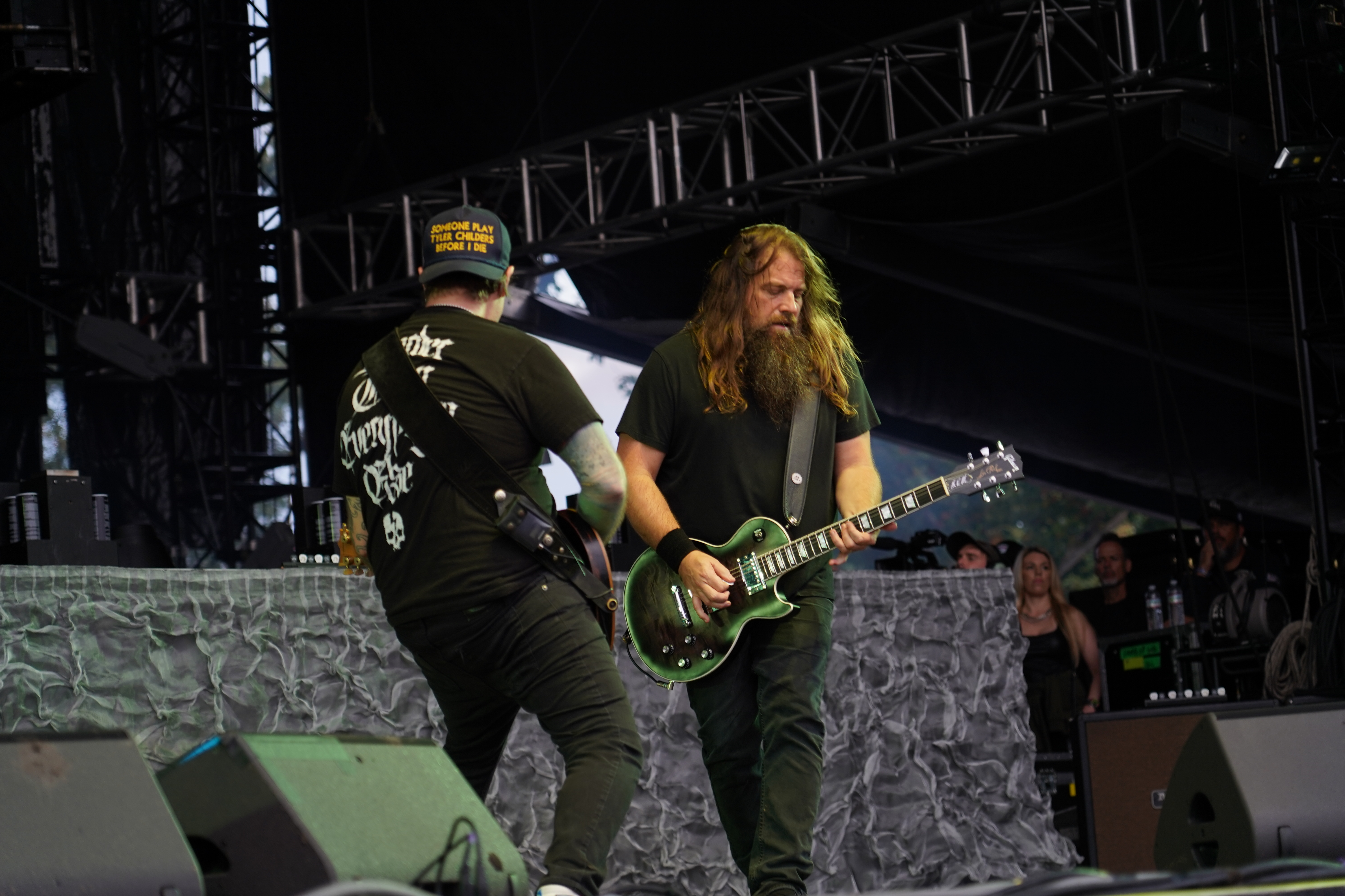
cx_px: 672
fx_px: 3848
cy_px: 448
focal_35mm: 103
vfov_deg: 13.3
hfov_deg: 19.8
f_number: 4
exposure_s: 1/125
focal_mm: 103
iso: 320
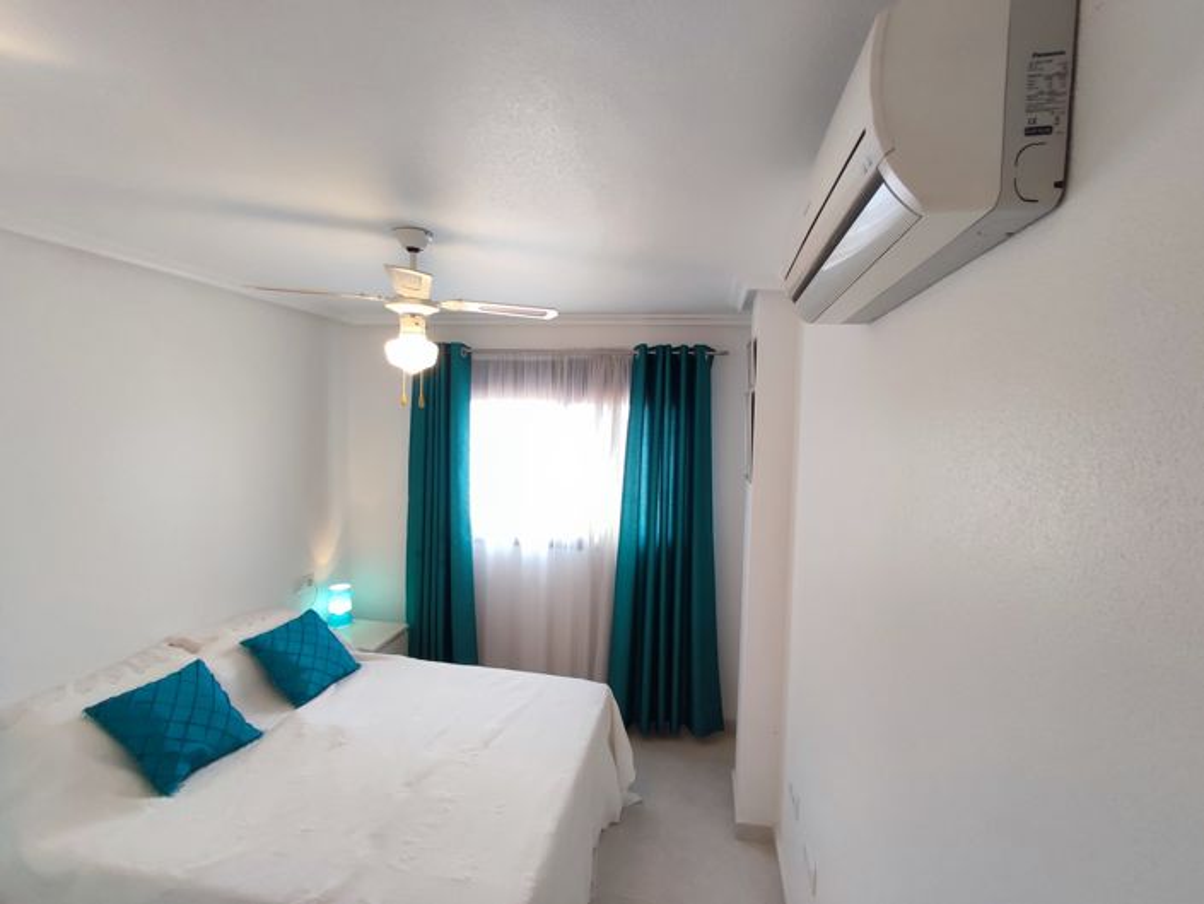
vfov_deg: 78.1
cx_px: 602
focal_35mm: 16
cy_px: 452
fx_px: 557
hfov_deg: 94.5
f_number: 2.2
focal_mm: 1.65
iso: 150
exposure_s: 1/50
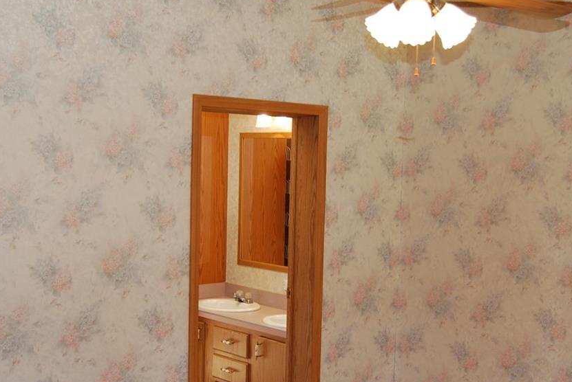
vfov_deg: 26.0
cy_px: 238
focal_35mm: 52
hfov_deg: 38.1
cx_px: 282
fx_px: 827
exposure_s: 1/60
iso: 200
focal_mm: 18
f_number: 3.5
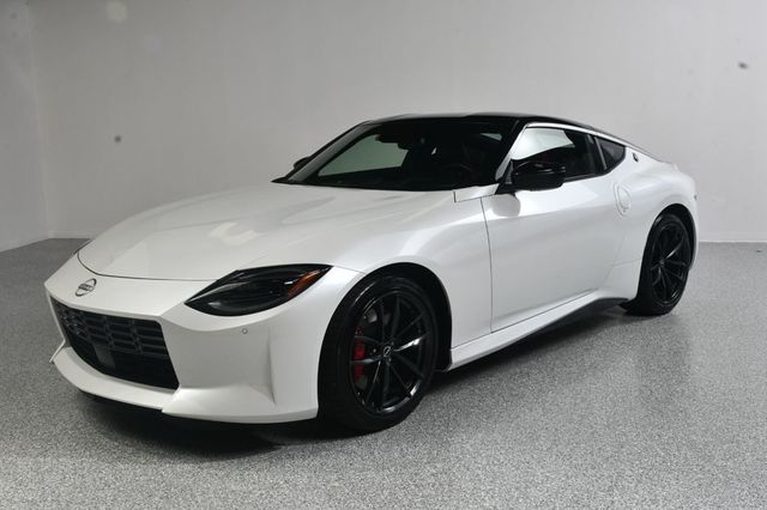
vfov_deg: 36.8
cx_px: 384
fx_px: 767
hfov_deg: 53.2
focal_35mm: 36
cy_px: 255
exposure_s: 1/160
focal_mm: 24
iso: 100
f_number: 14
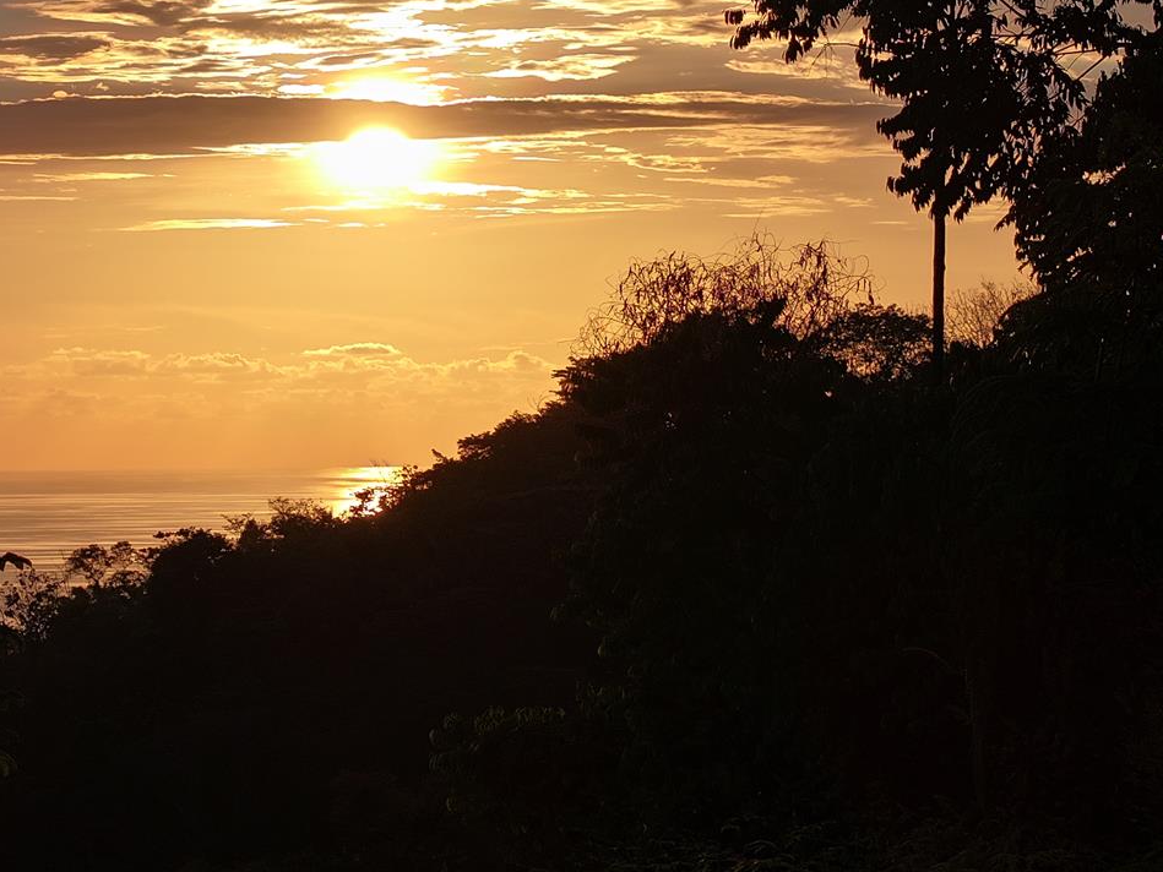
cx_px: 153
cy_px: 88
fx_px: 5074
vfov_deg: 9.8
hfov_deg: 13.0
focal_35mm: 151
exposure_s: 1/4000
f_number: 2.8
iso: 120
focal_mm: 19.35
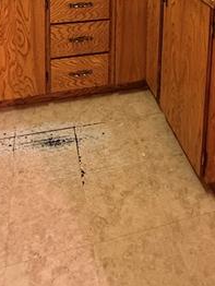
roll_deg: -1.7
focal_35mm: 41
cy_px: -71
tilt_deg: -7.4
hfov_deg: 35.1
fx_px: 339
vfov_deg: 34.7
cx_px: 129
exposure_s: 1/60
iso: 400
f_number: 2.2
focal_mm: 2.22
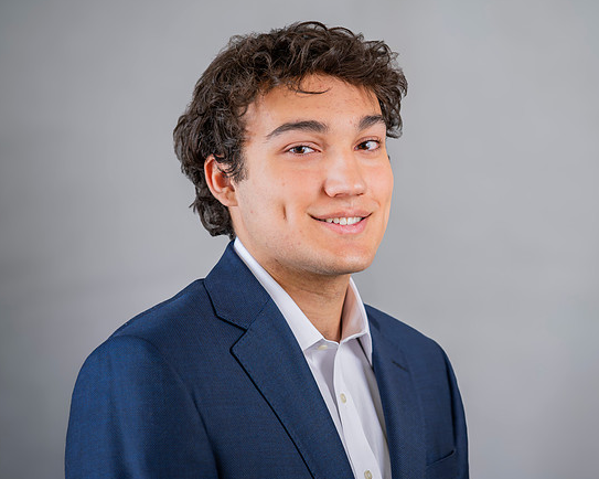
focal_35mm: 124
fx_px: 2197
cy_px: 225
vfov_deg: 12.4
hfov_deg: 15.5
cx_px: 379
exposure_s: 1/100
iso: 800
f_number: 2.8
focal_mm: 100
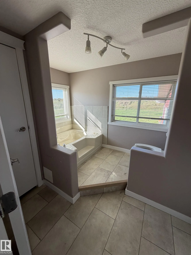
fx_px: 103
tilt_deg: -13.6
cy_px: 128
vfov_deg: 102.1
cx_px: 96
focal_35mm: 14
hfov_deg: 85.7
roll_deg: +0.9
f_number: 2.2
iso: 40
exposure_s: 1/184
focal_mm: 2.22
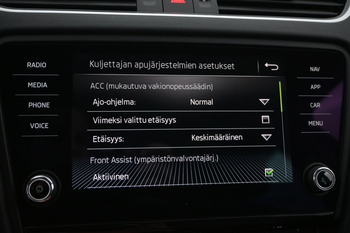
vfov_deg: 34.2
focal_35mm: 39
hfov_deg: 49.6
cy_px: 116
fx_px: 379
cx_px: 175
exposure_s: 1/50
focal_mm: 26
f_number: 4.5
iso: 2500
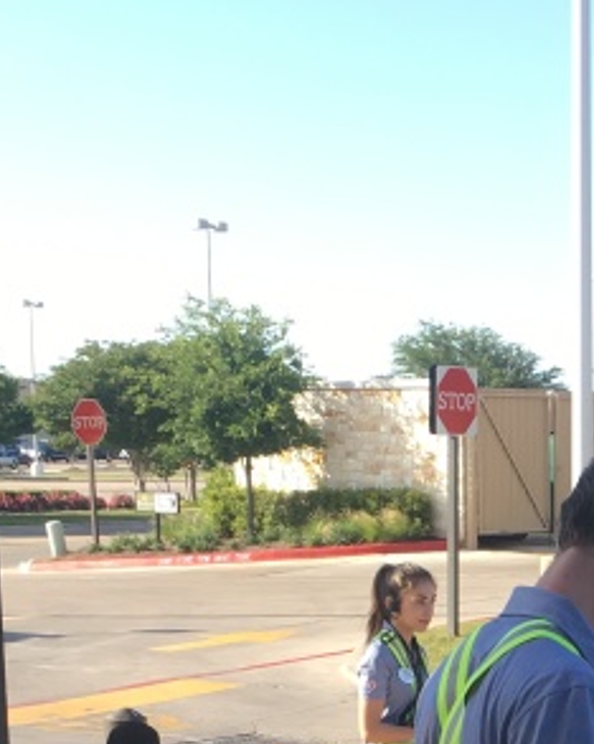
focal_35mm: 103
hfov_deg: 14.7
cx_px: 614
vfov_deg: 17.6
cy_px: 945
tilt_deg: -12.3
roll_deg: +1.6
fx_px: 2266
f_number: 2.2
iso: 25
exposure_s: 1/444
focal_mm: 4.15
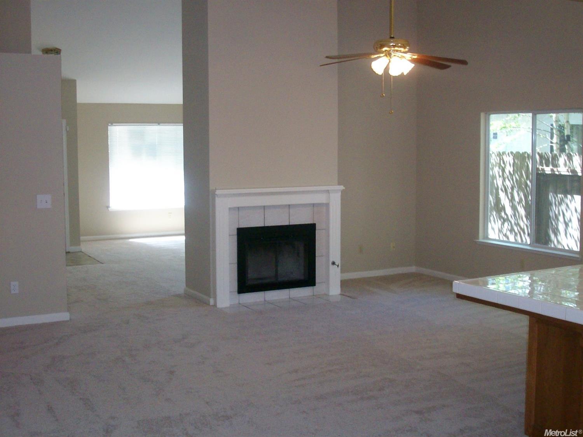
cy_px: 218
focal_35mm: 45
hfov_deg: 42.1
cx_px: 292
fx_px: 758
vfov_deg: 32.2
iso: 231
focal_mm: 7.46
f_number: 3.1
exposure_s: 1/47.1
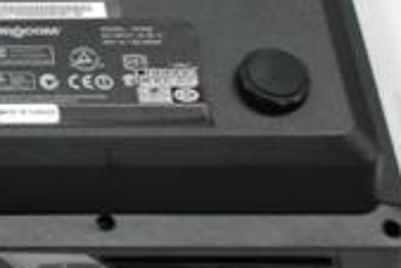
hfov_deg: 12.7
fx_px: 1650
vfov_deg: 9.2
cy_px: -26
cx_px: -313
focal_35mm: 148
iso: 400
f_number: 4
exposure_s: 1/13
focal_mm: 26
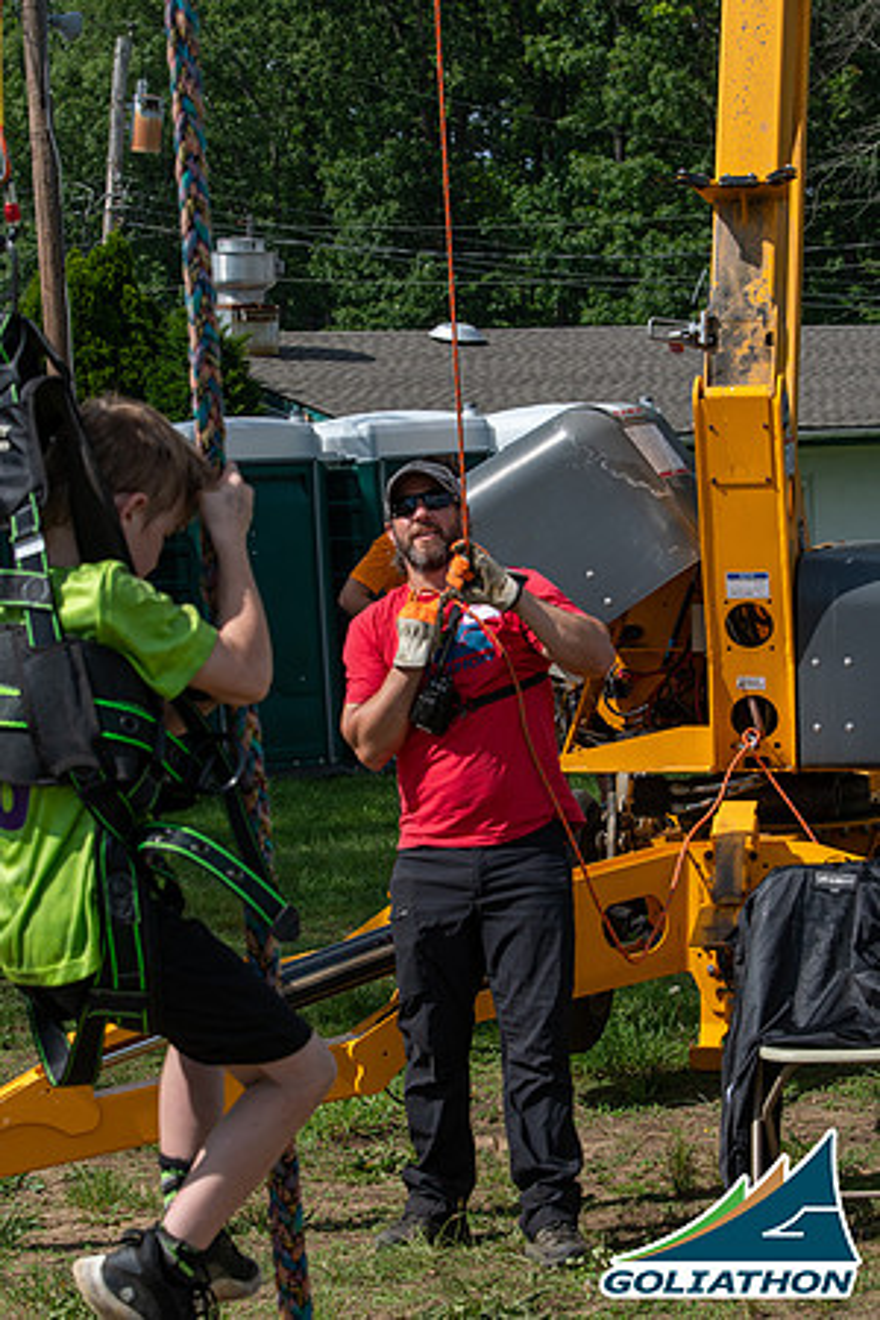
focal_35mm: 300
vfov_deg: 6.9
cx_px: 440
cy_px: 660
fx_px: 10999
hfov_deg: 4.6
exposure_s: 1/1250
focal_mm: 200
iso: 200
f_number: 8
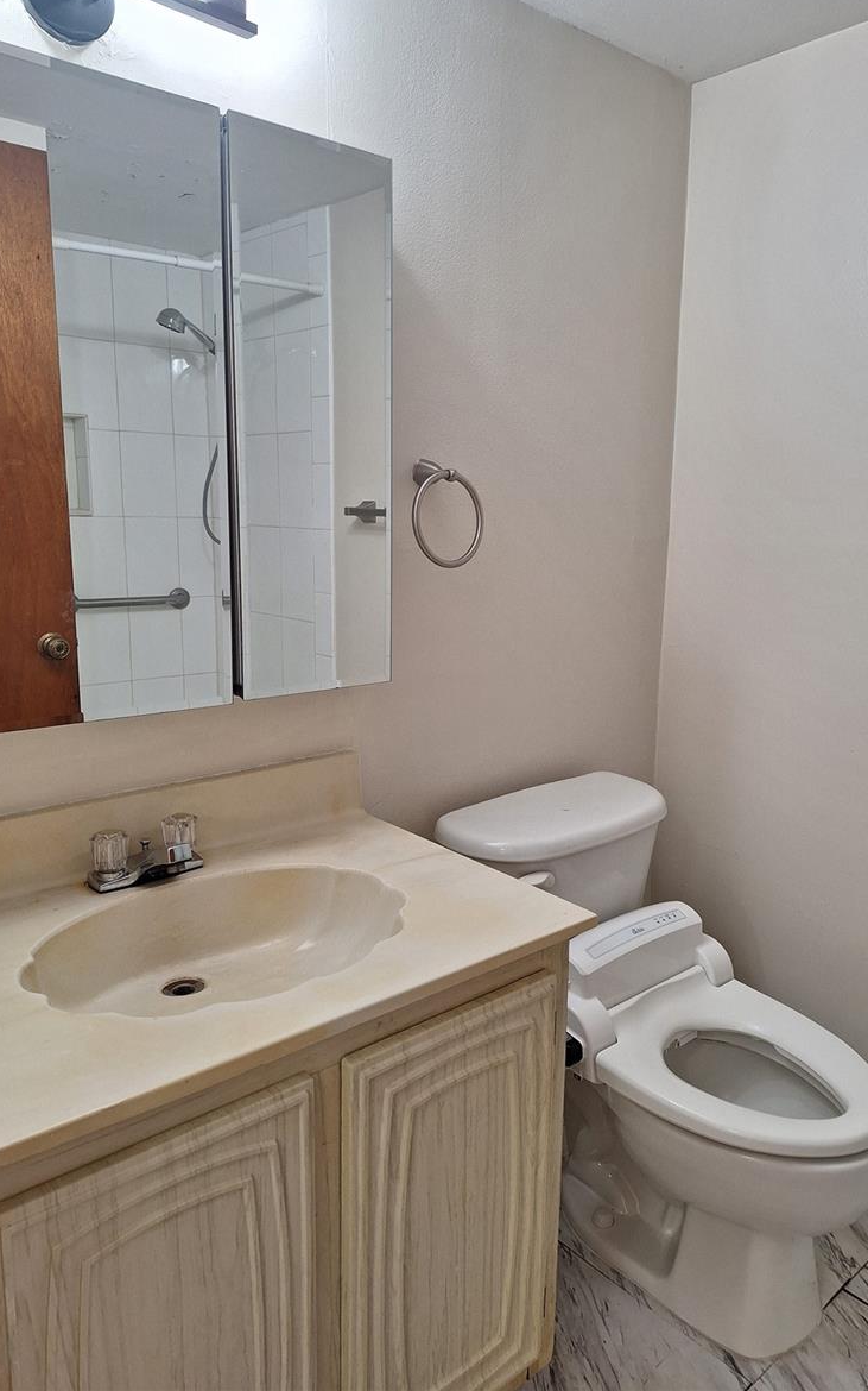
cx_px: 471
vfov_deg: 72.5
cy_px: 679
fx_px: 946
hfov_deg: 49.2
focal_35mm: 25
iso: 64
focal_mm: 5.54
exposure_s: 1/40
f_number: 1.8
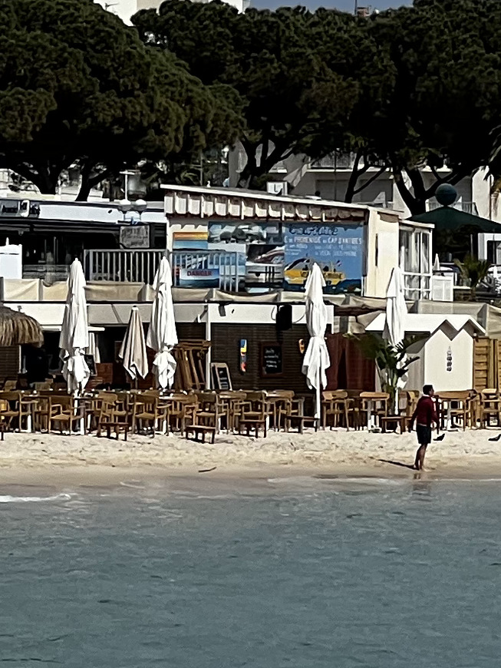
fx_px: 6828
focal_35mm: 354
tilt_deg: +2.7
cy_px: 138
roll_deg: +0.1
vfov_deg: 5.6
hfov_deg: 4.2
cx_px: 835
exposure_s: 1/1508
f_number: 2.8
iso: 32
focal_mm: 9
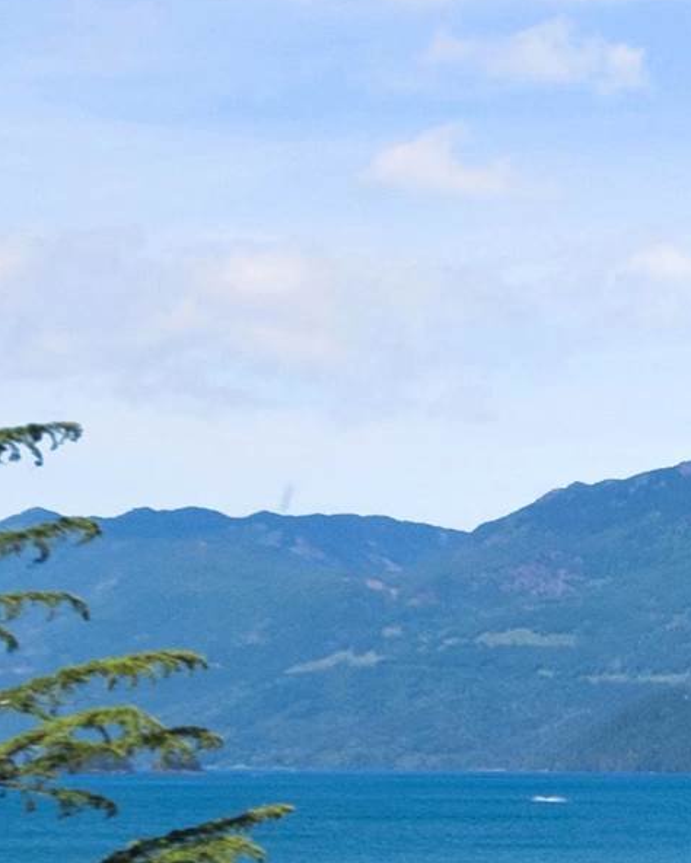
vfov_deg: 24.8
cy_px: 864
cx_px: 1793
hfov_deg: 13.3
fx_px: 1865
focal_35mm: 73
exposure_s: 1/1000
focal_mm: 10
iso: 250
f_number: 7.1
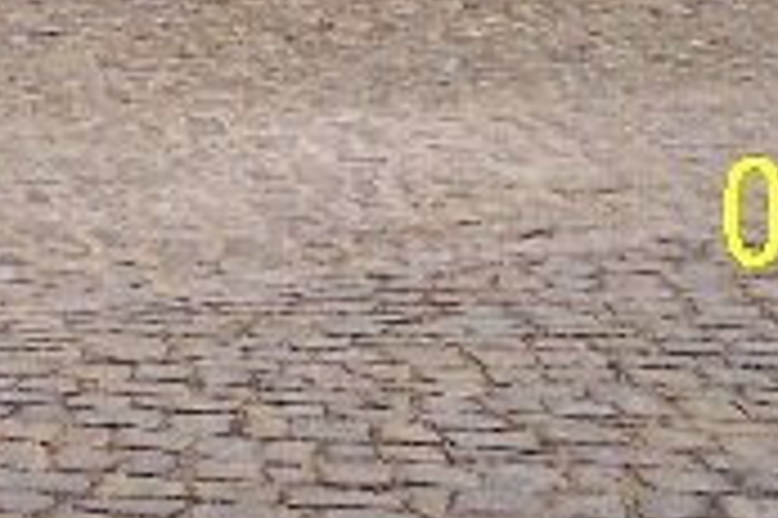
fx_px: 3951
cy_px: -802
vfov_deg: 7.0
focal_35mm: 183
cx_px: -202
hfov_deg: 11.0
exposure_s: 1/90
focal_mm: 8
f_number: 2.8
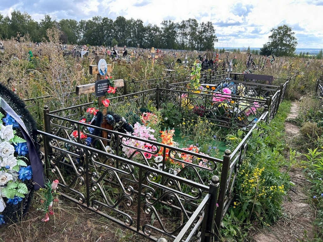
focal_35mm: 26
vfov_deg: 53.1
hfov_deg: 67.3
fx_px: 243
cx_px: 162
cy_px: 121
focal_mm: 5.7
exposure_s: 1/674
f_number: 1.5
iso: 50
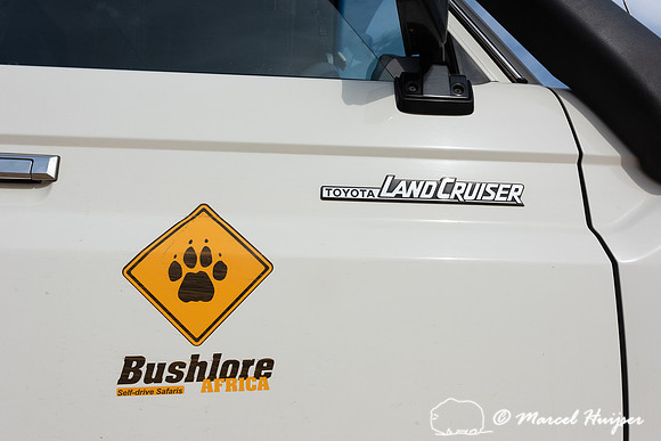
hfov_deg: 73.7
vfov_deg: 53.2
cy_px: 220
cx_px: 330
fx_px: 441
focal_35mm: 24
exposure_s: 1/2000
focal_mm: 24
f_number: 11
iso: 800
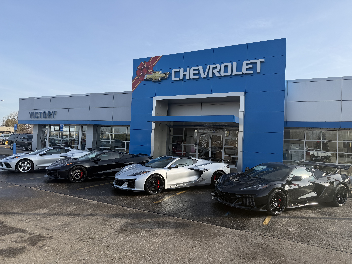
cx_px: 176
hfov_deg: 71.6
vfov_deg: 56.8
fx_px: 244
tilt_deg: +1.6
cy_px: 132
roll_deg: -2.5
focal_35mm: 24
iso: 80
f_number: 1.78
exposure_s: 1/2611
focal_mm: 6.76
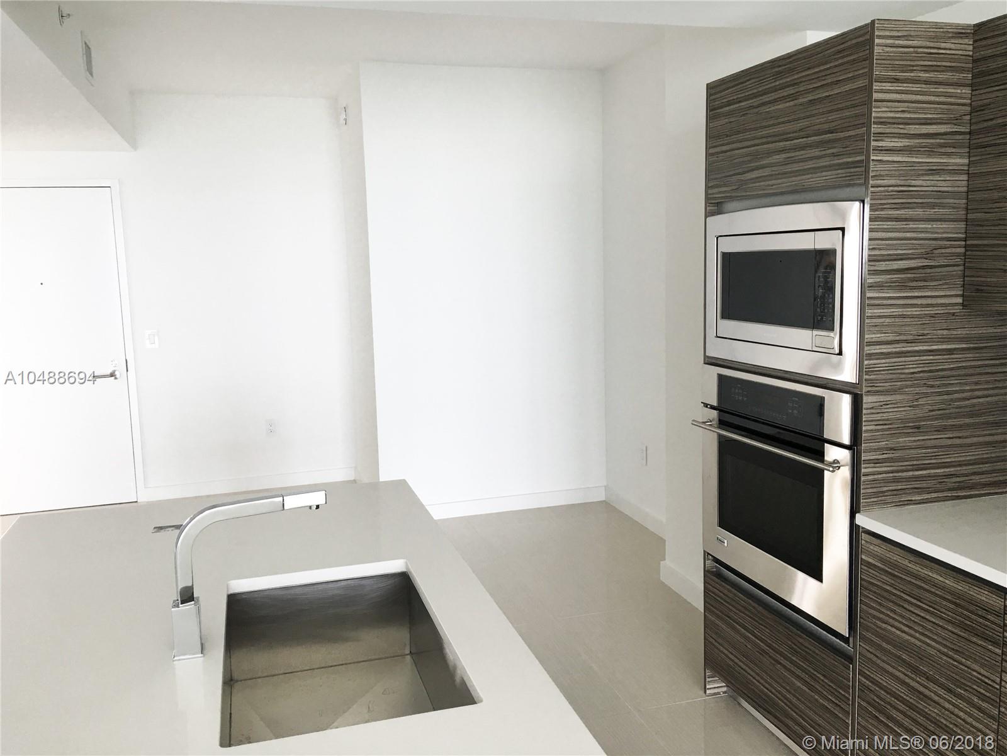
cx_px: 504
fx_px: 844
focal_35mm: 29
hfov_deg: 61.7
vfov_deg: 48.2
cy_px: 378
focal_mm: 4.15
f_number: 2.2
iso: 25
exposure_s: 1/30
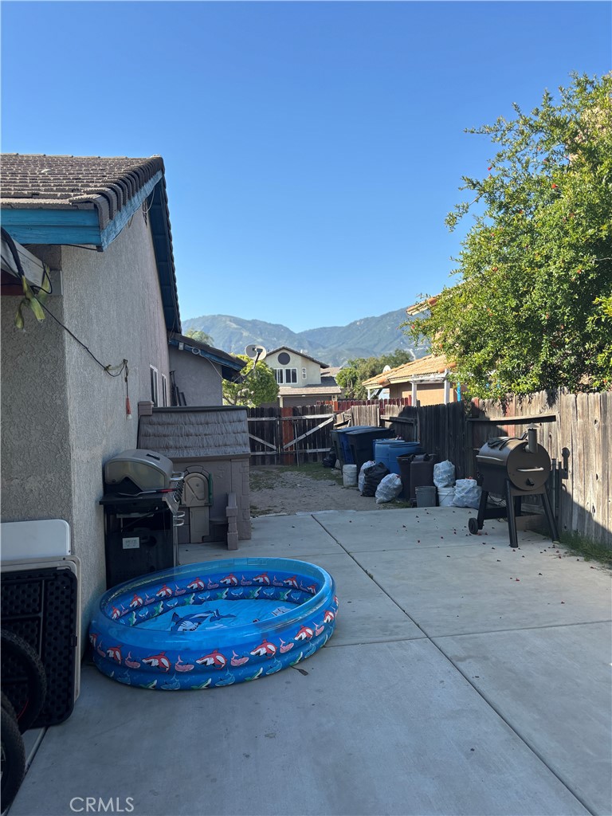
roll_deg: +1.8
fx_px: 613
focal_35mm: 26
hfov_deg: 53.1
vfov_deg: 67.3
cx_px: 306
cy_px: 408
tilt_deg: -1.7
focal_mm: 5.96
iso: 50
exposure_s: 1/1590
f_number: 1.6
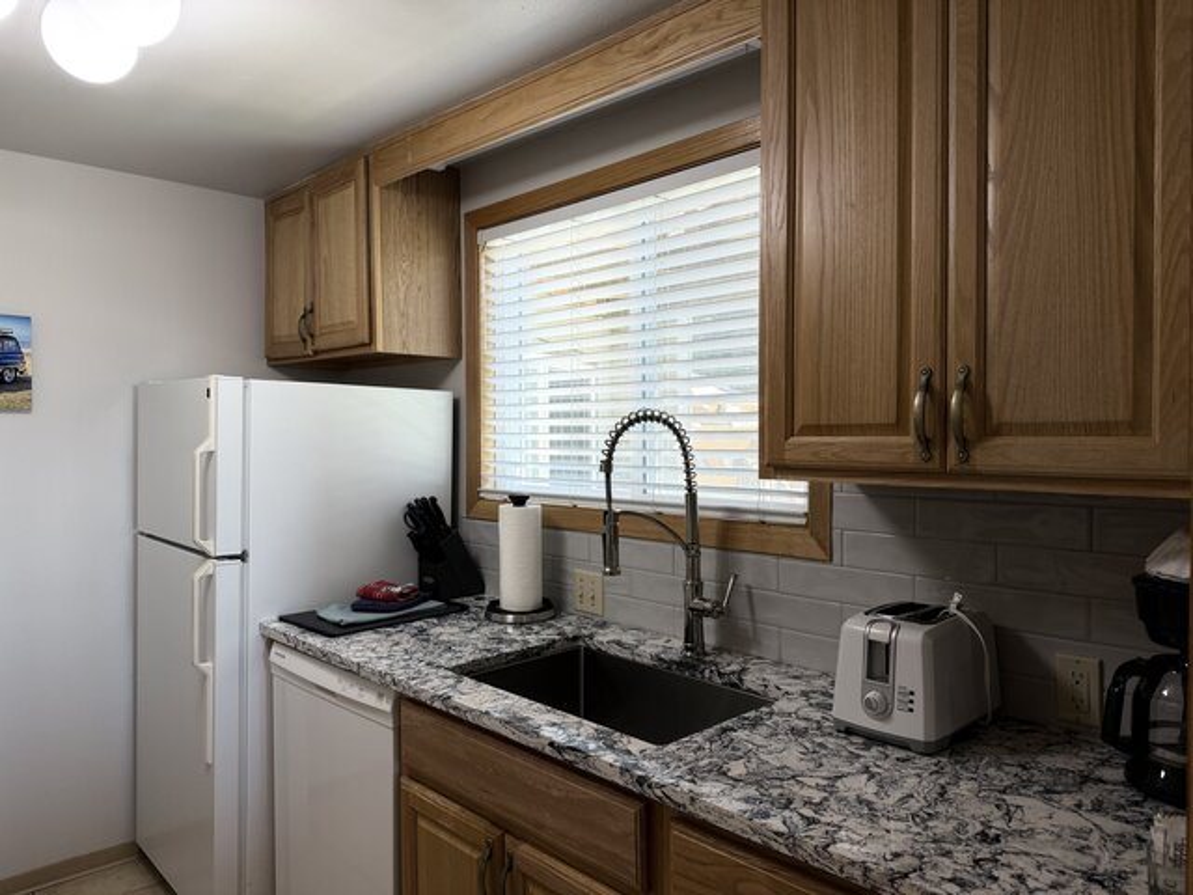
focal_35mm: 24
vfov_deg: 56.8
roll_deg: +0.5
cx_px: 596
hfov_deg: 71.6
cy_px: 448
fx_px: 827
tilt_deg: -1.2
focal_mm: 6.76
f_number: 1.78
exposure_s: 1/120
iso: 125
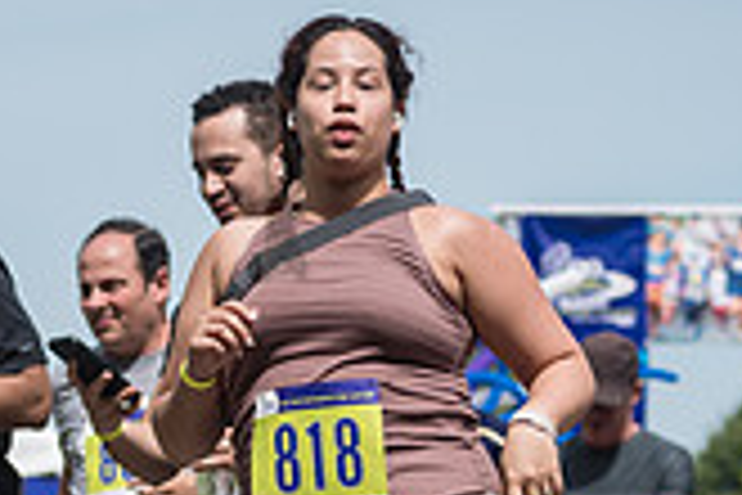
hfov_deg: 6.1
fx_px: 6966
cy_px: 637
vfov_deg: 4.1
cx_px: 279
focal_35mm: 338
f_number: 4.5
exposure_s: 1/2000
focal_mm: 92
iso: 250
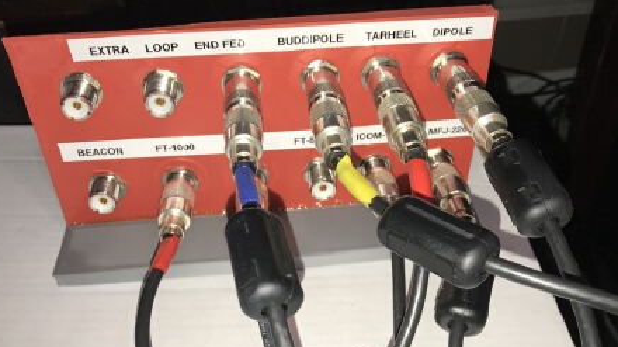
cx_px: 310
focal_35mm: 37
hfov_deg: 54.0
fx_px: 606
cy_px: 209
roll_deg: +0.1
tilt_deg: -39.6
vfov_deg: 31.8
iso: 20
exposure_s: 1/73
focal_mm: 3.99
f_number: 1.8
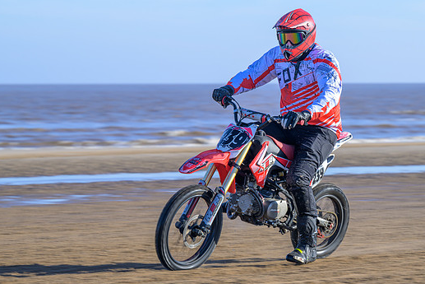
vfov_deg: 7.7
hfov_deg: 11.5
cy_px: 134
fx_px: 2114
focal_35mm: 179
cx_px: 228
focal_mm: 140
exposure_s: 1/160
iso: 64
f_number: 7.1
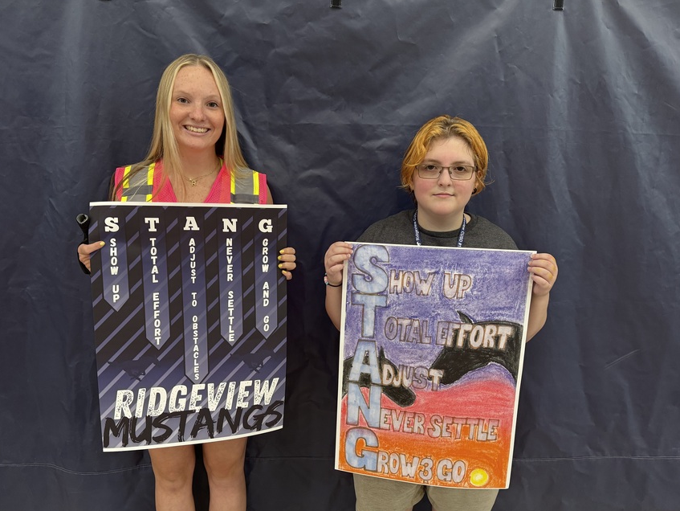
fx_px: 570
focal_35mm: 29
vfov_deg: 48.0
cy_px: 304
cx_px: 328
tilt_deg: -16.1
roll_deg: +0.1
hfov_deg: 61.6
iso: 200
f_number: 1.78
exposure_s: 1/90
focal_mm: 6.76
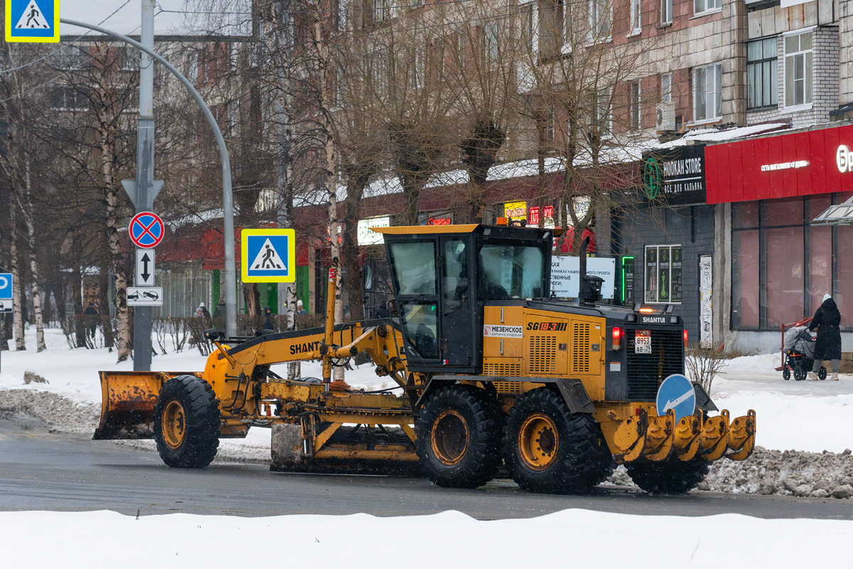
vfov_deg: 11.8
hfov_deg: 17.6
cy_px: 284
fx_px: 2748
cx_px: 426
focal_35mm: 116
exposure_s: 1/400
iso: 3200
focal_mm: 116
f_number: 7.1
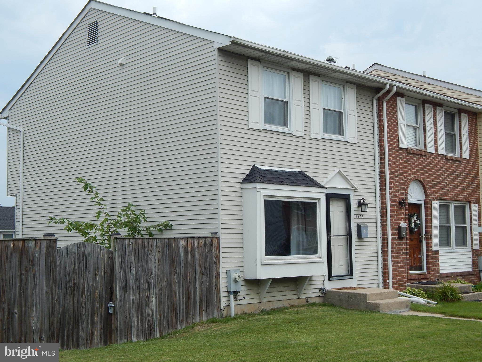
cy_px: 181
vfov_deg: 29.7
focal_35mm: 49
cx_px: 241
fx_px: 682
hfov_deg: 38.9
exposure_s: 1/400
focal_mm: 8.6
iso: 125
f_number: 7.4
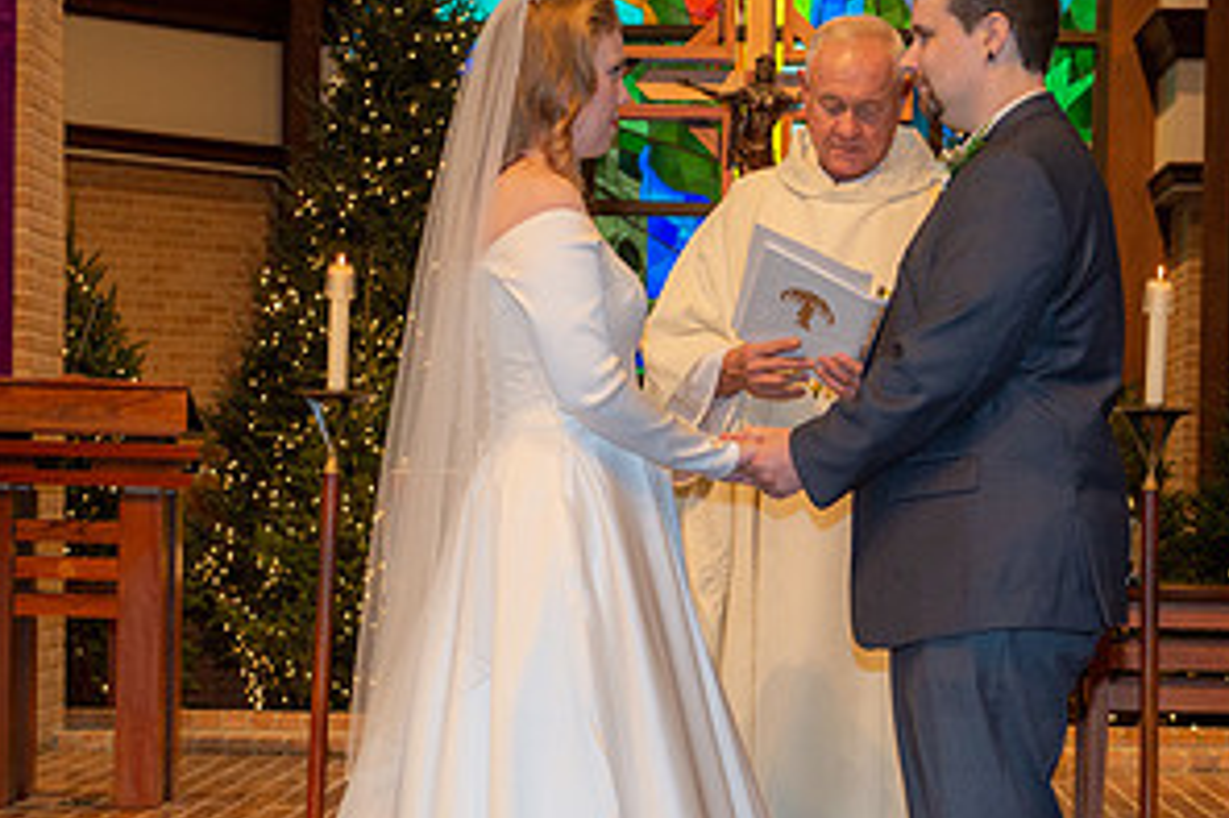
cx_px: 764
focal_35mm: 102
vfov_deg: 13.3
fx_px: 3480
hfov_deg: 20.0
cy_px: 660
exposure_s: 1/125
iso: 1600
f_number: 5.6
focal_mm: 52
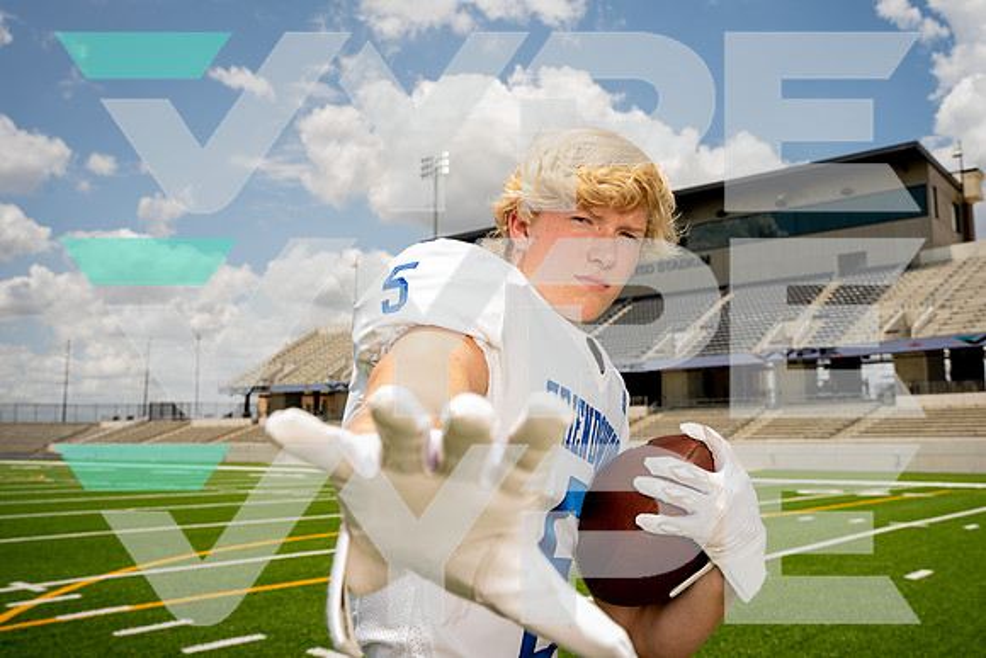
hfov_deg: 57.2
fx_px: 904
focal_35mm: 33
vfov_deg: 40.0
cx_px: 493
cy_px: 329
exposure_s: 1/250
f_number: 8
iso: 64
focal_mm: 33
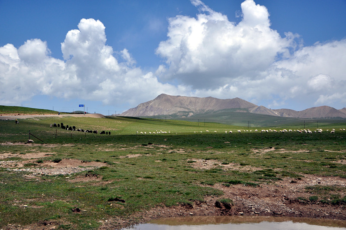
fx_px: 461
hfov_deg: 41.2
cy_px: 115
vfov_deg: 28.0
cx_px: 173
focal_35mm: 48
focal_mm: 32
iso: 200
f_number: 5.6
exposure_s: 1/1600
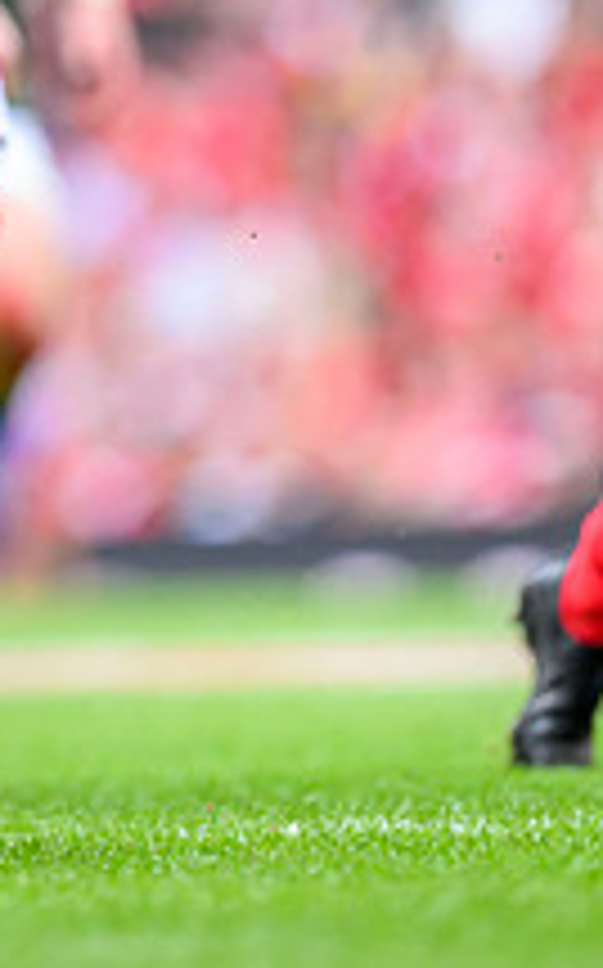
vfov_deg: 1.4
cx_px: -231
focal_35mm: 1463
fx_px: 38545
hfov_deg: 0.9
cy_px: -36
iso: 1250
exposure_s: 1/1600
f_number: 3.2
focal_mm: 400
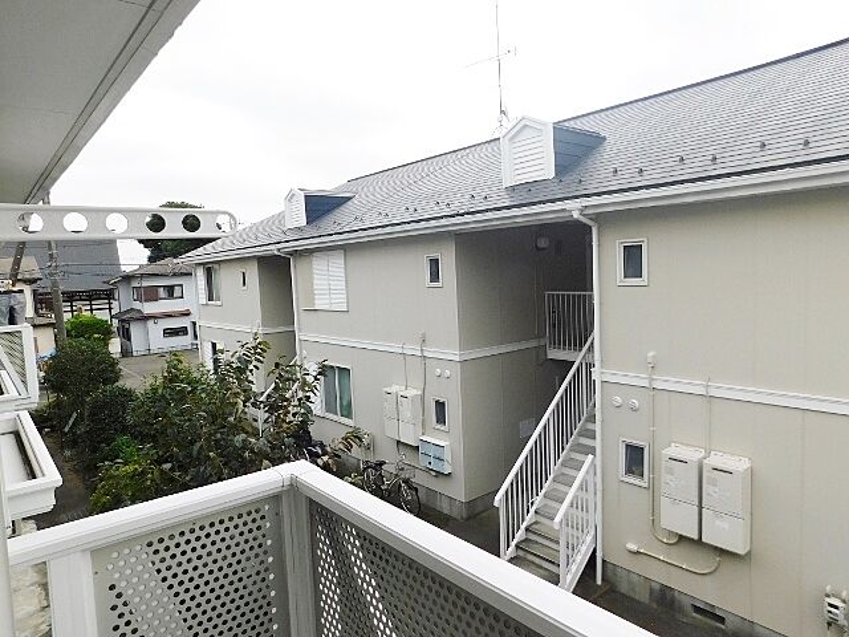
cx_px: 424
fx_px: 564
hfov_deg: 73.9
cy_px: 318
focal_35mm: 23
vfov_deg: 58.9
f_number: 3
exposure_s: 1/640
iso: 125
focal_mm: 4
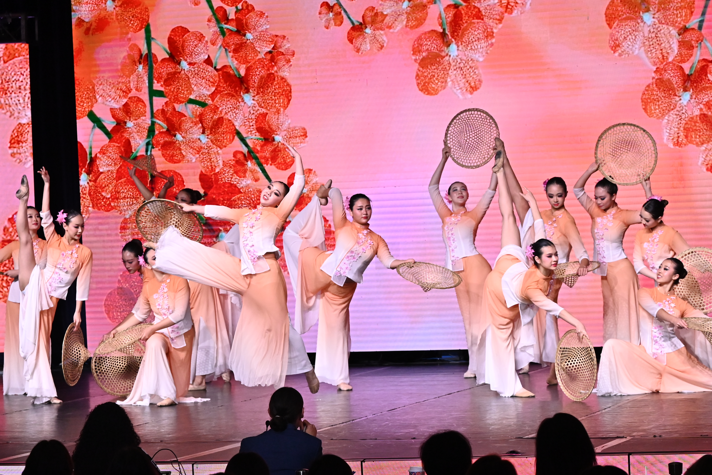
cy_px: 238
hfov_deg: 16.7
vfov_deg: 11.1
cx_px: 356
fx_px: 2432
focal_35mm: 123
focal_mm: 82
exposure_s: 1/1250
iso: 2500
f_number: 5
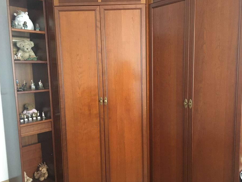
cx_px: 123
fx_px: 224
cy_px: 98
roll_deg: +1.7
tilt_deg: -6.0
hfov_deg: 56.8
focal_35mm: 32
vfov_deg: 44.1
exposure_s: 1/17
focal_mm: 4.15
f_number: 2.2
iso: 250
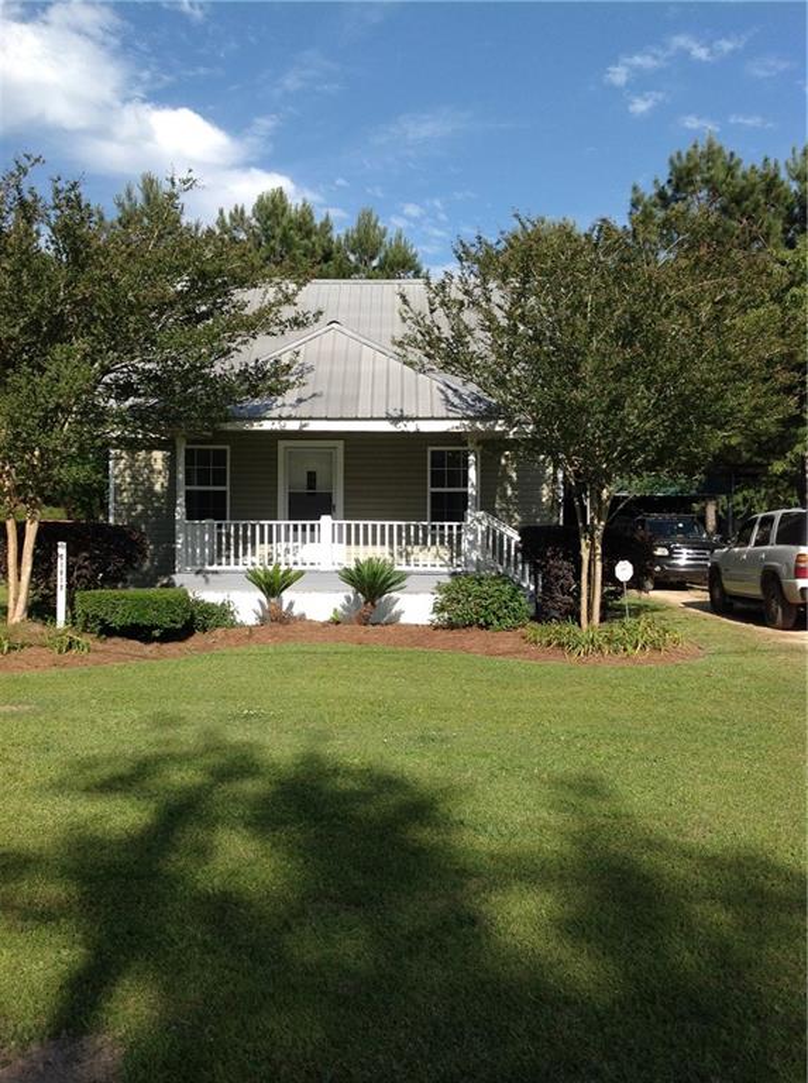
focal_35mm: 35
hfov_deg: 40.6
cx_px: 404
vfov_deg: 52.7
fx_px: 1093
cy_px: 542
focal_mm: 4.28
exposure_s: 1/1681
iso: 50
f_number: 2.4
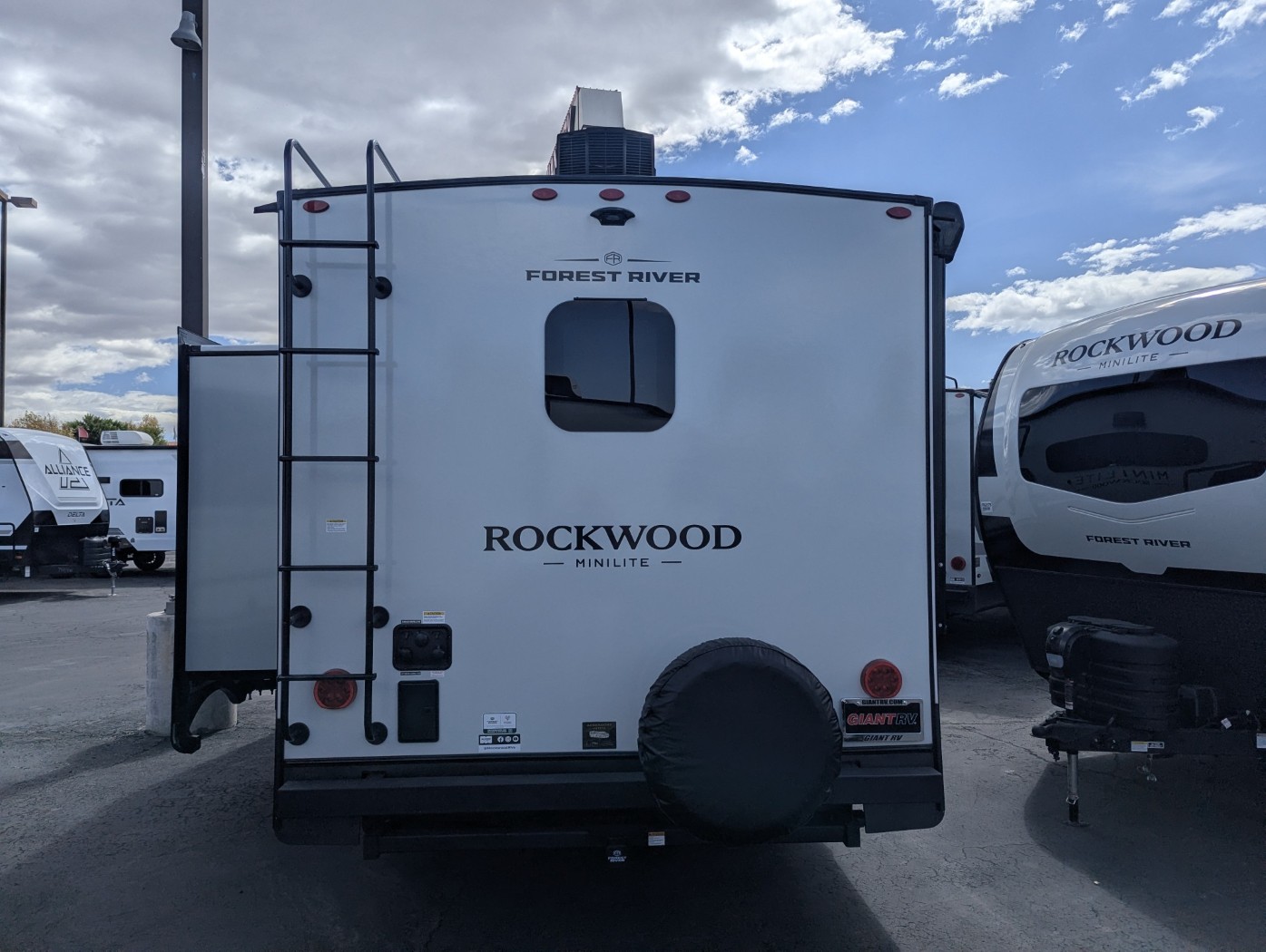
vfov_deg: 56.9
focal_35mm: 24
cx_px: 633
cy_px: 476
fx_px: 879
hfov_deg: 71.5
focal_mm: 6.81
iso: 43
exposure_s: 1/4348
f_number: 1.85
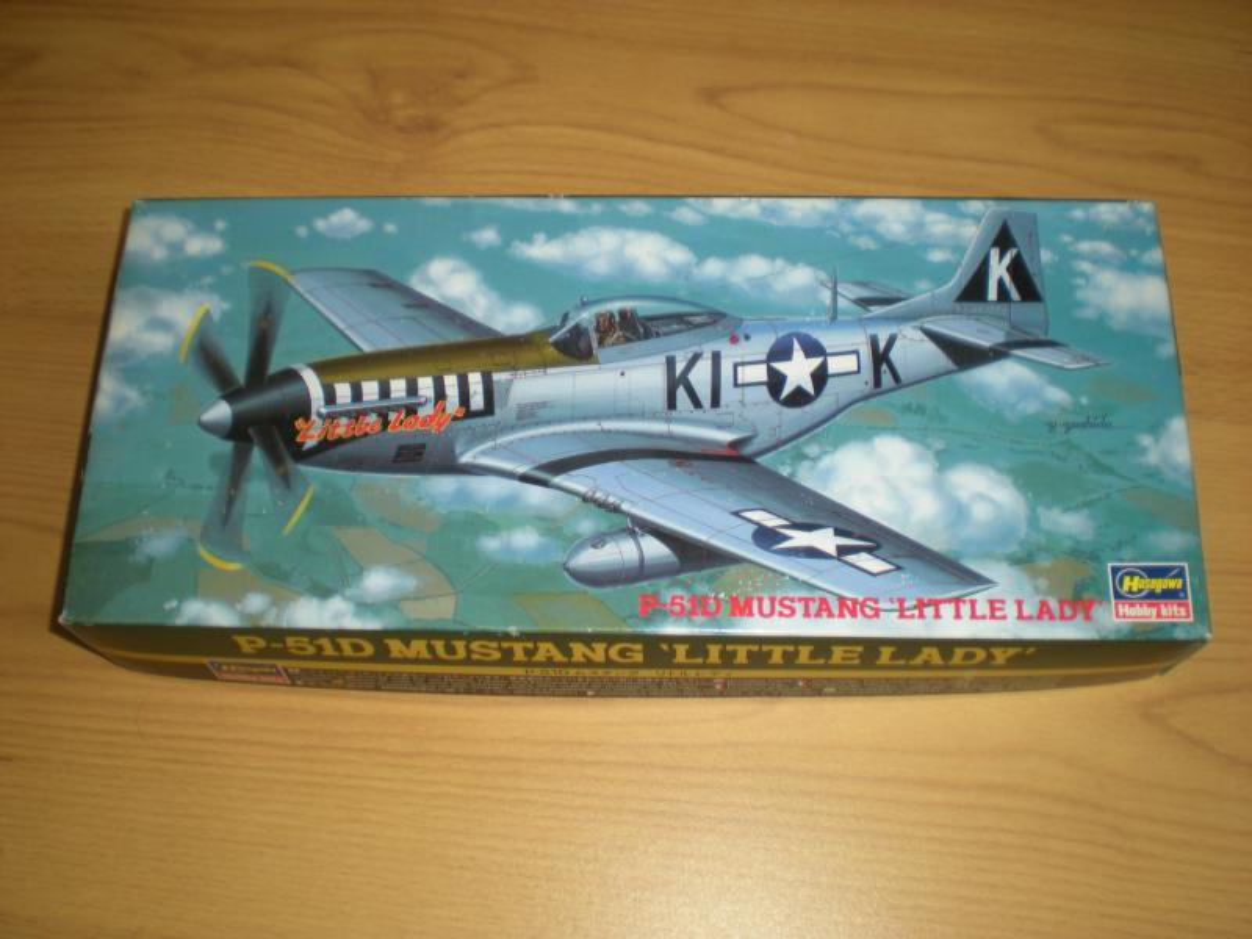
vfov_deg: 37.7
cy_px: 470
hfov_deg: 49.0
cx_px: 626
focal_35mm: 38
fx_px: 1374
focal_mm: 6.3
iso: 64
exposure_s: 1/30
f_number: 3.1
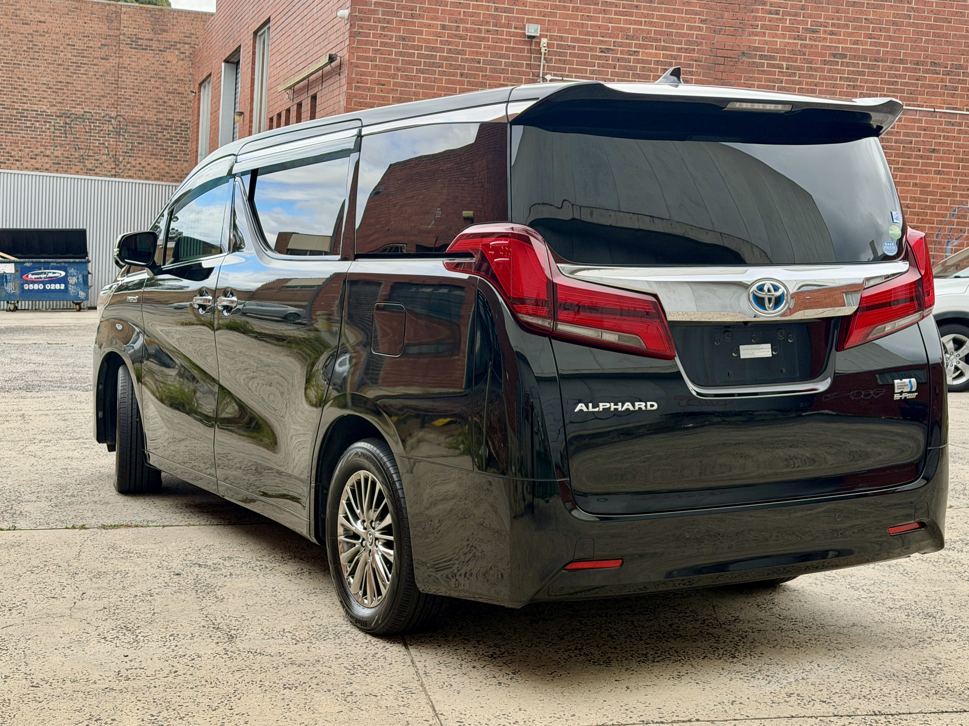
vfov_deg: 30.3
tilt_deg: -3.6
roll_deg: +0.3
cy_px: 363
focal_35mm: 48
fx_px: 1344
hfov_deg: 39.7
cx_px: 484
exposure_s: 1/657
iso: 64
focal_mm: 6.76
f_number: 1.78
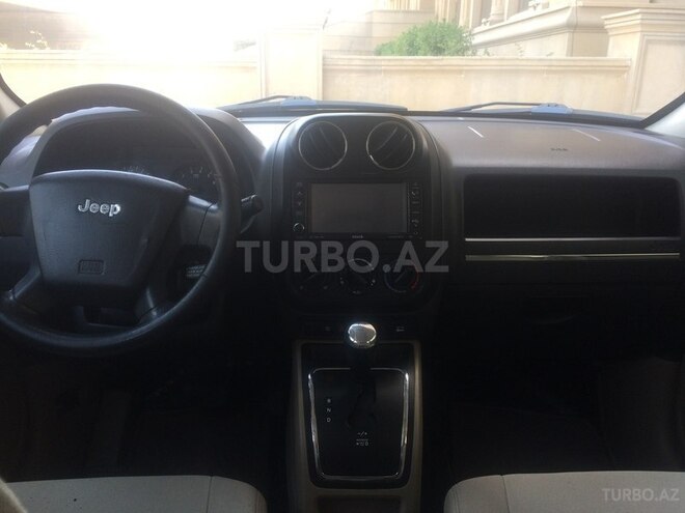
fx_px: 574
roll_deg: -1.5
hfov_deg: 61.7
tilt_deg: -14.9
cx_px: 342
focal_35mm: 29
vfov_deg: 48.2
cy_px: 256
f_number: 2.2
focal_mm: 4.15
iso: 40
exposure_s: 1/100
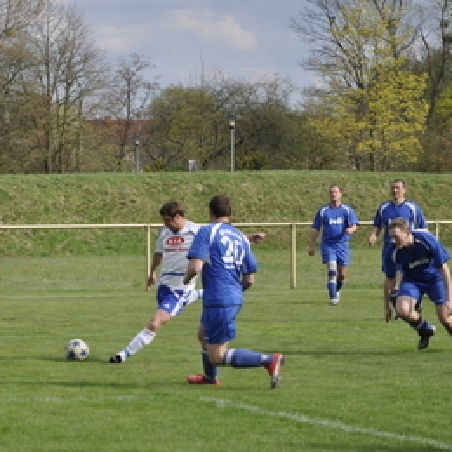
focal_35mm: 208
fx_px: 3070
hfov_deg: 8.4
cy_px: 280
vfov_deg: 8.4
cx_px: 90
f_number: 5.6
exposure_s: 1/1250
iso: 400
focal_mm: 85
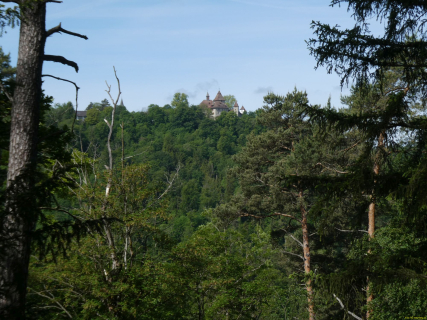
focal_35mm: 70
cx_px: 214
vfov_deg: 21.0
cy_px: 160
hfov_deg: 27.8
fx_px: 863
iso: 80
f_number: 4.5
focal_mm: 12.5
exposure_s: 1/640
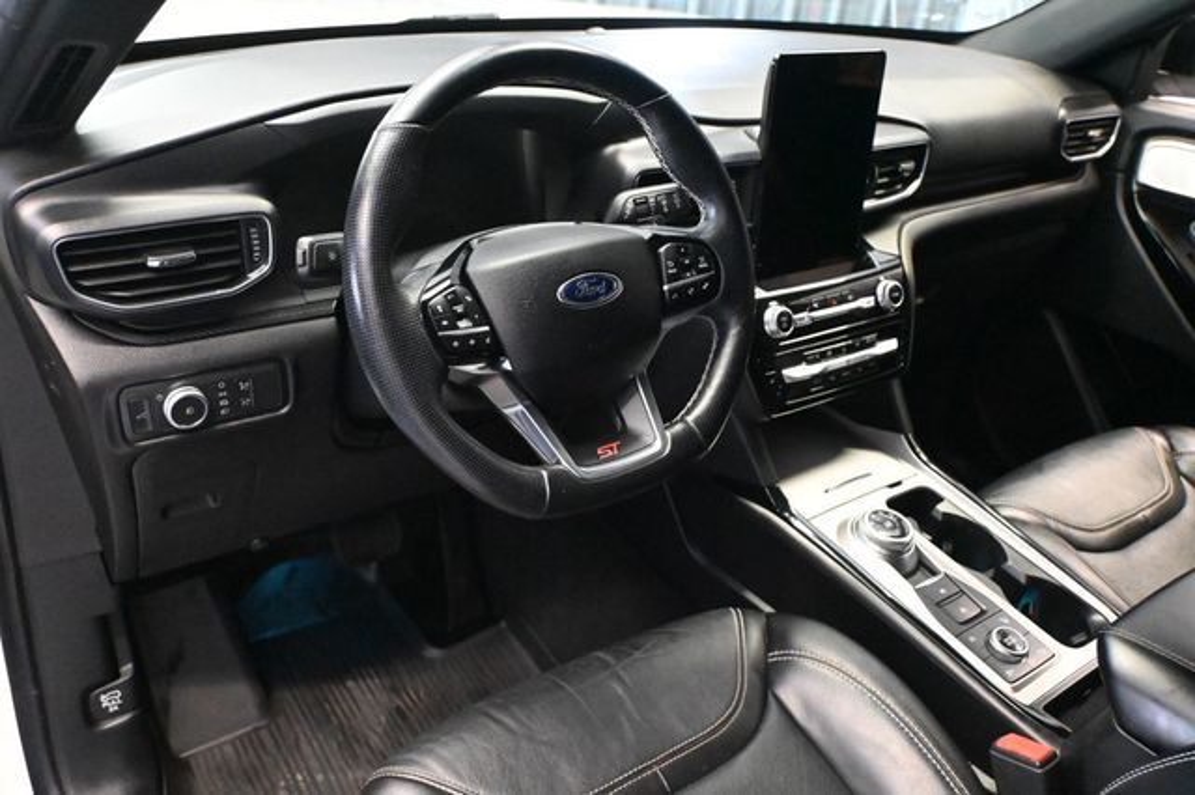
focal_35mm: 30
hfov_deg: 62.0
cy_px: 398
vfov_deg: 43.6
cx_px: 598
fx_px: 995
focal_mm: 20
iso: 12800
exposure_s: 1/60
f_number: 3.8
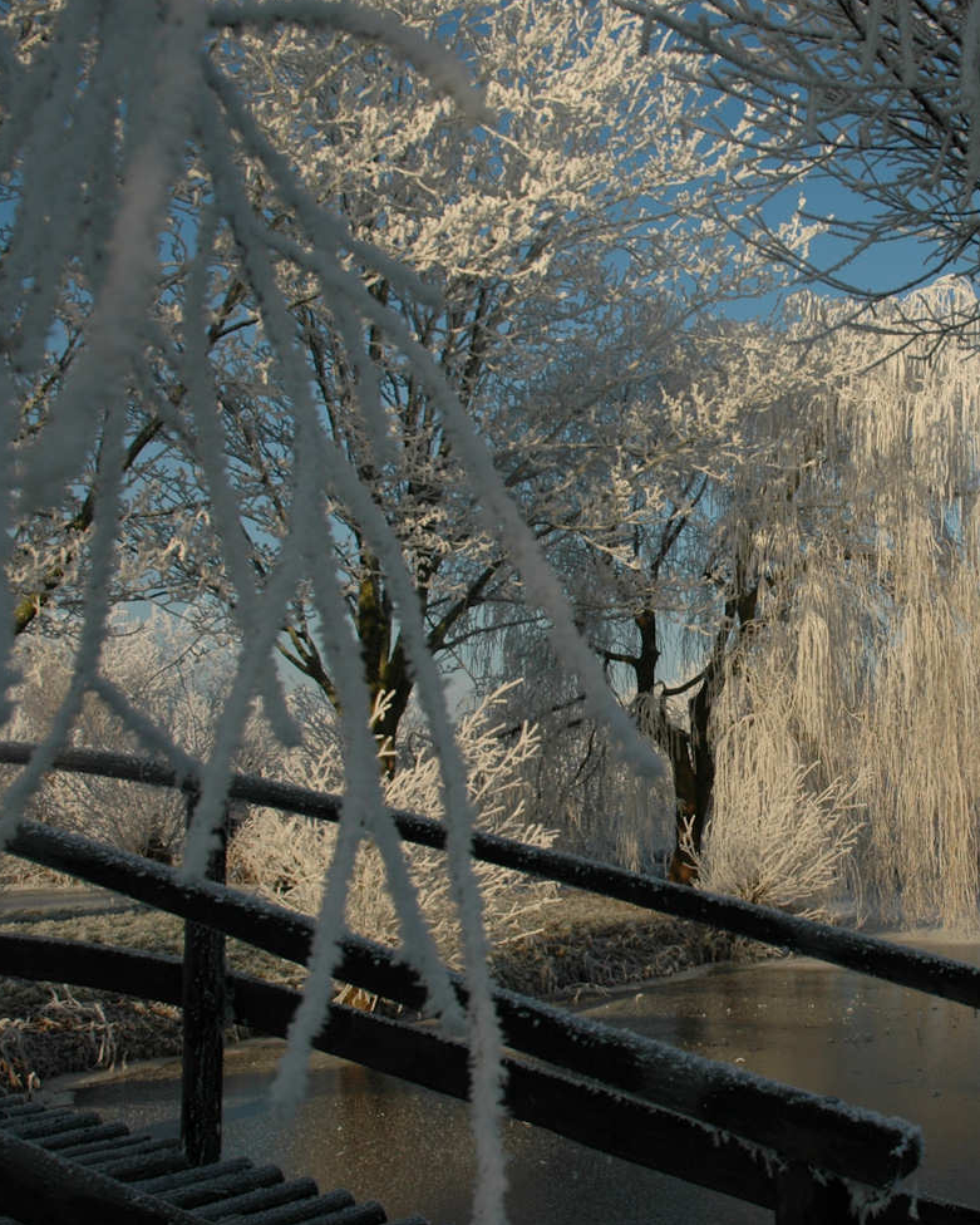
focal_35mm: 39
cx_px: 827
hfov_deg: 36.5
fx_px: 1414
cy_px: 621
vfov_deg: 46.8
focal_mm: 18
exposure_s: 1/320
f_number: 9
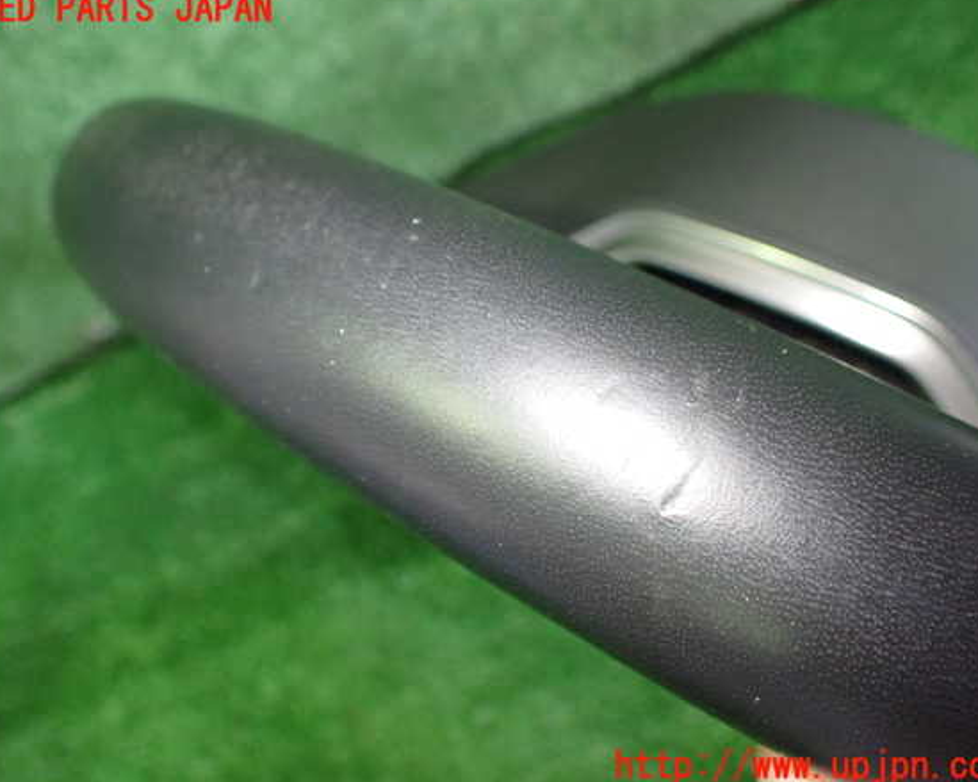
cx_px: 483
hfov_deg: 55.7
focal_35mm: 32
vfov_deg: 45.8
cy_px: 388
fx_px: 926
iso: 800
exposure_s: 1/50
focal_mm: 5.4
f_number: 2.3
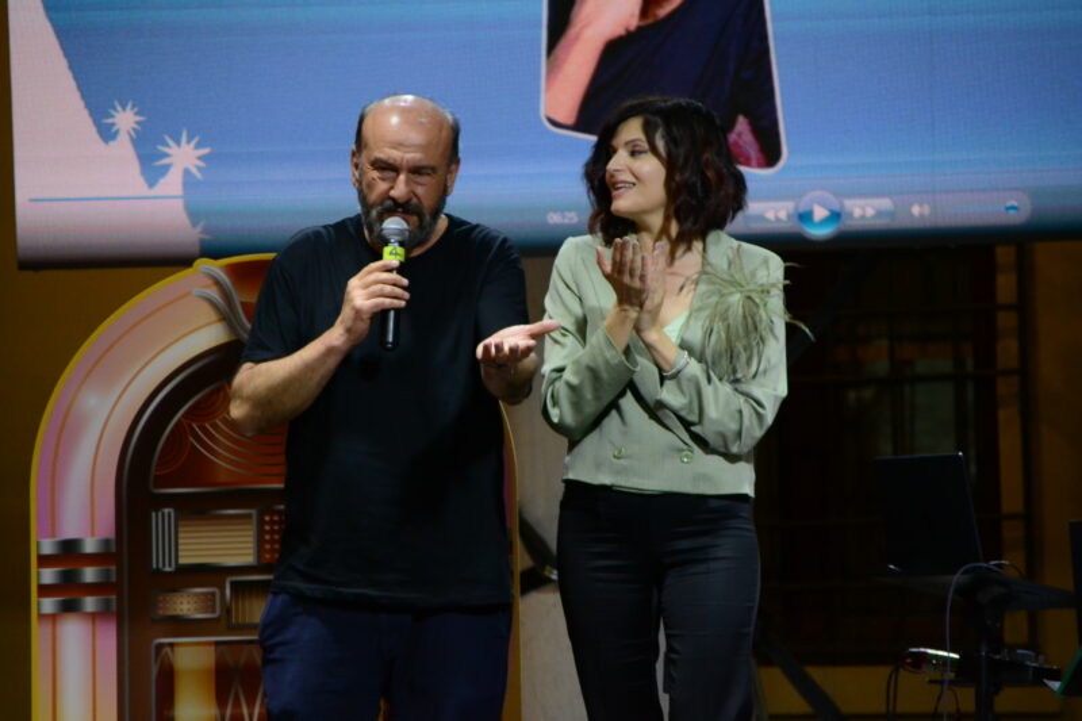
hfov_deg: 6.9
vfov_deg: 4.6
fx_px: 9014
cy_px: 360
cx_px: 541
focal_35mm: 300
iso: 1600
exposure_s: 1/125
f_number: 6.3
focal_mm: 200
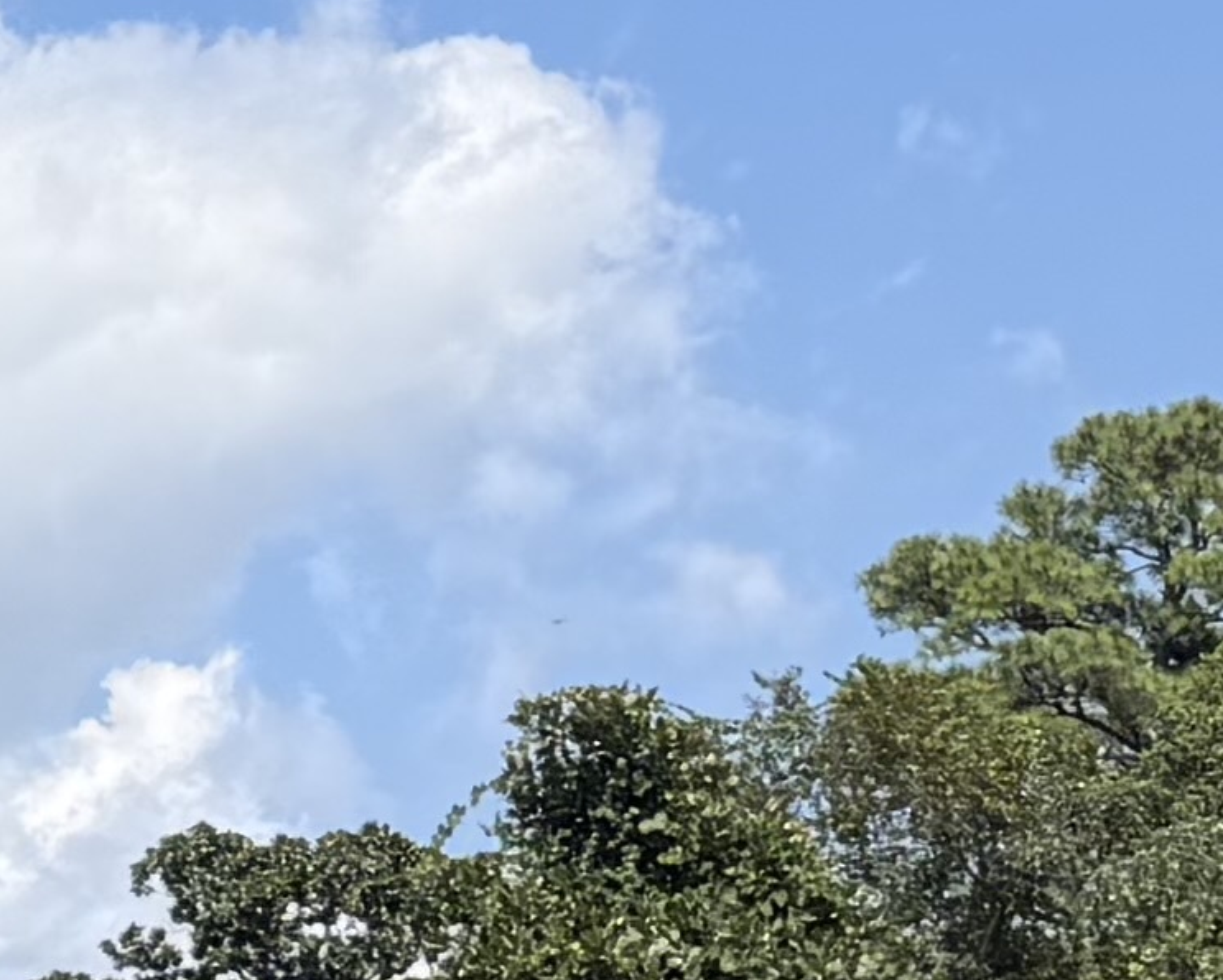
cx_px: -2701
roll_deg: -0.9
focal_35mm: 180
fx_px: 6518
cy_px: 1336
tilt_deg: +7.3
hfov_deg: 8.5
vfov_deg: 8.5
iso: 80
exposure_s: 1/3279
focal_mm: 6.76
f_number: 1.78
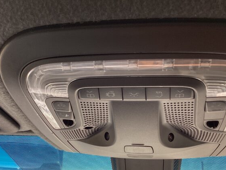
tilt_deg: +16.7
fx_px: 287
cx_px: 112
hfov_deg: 42.9
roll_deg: -3.3
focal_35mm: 44
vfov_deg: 32.5
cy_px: 120
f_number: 2.4
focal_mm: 3.3
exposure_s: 1/120
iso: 50
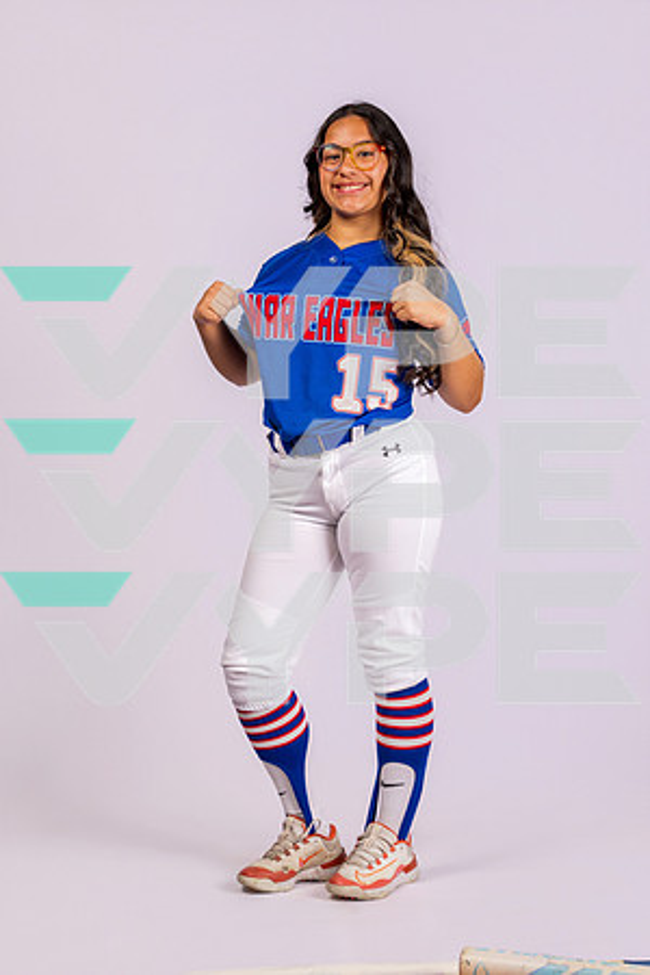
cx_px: 325
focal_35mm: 57
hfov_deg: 23.8
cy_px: 488
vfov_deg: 35.1
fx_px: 1544
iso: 320
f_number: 11
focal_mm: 57
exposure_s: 1/250
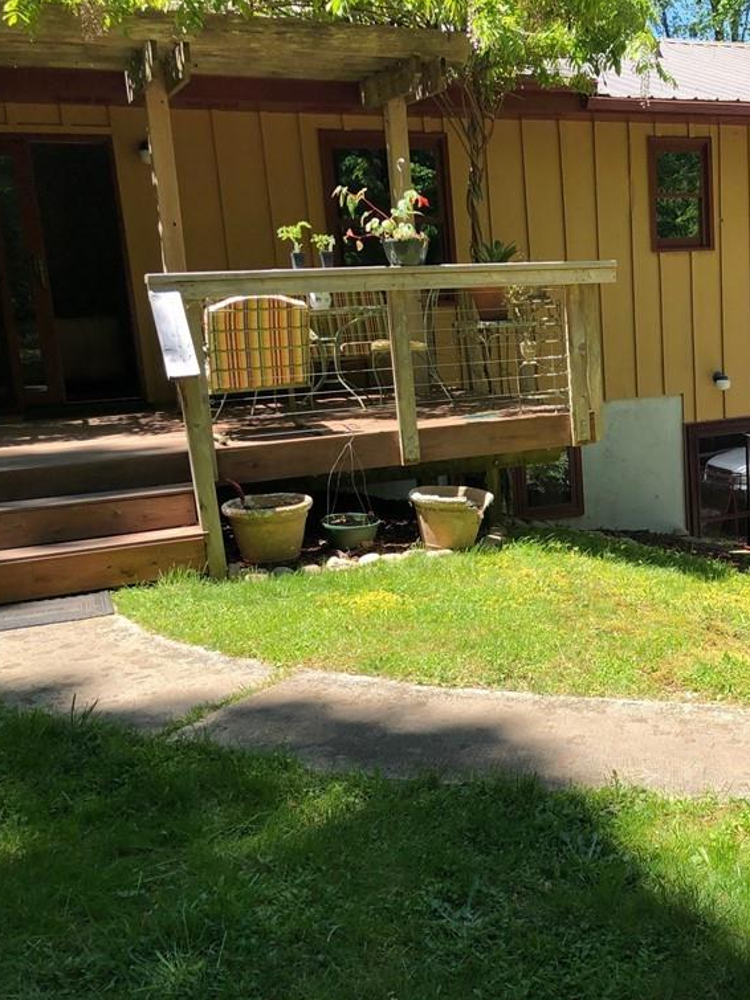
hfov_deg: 35.9
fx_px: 1098
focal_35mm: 38
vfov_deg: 49.0
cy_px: 503
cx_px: 643
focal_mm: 3.99
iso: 20
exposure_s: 1/665
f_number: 1.8
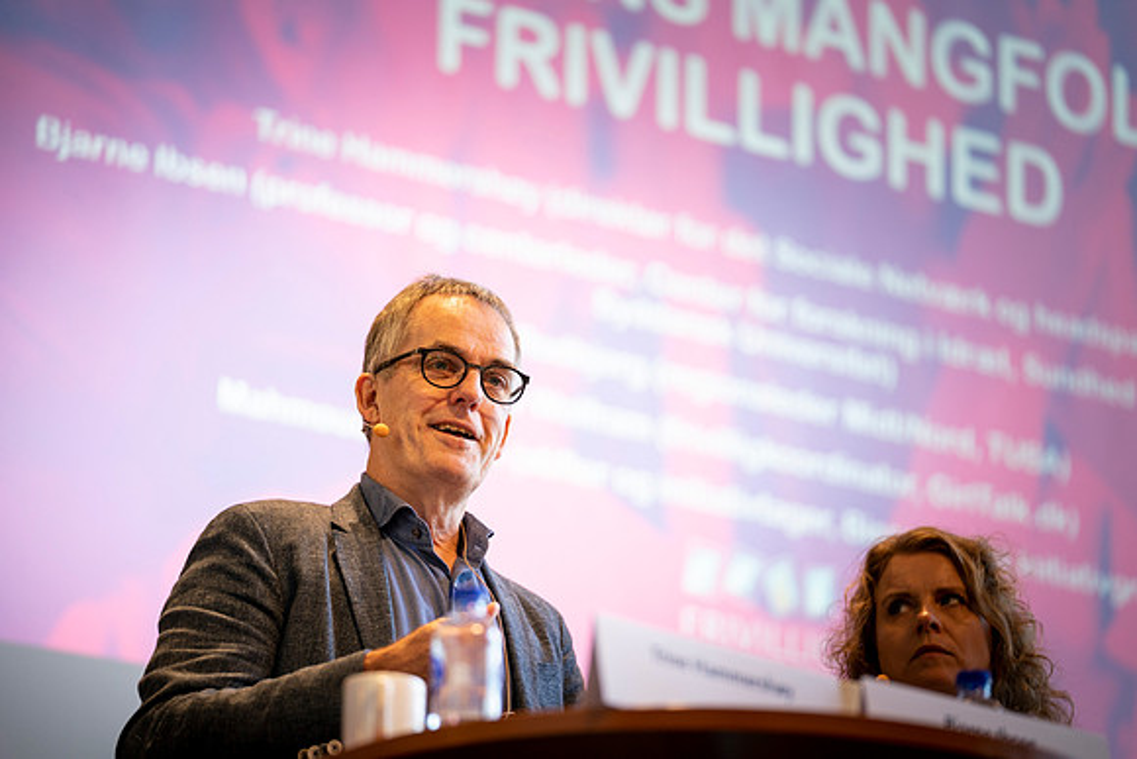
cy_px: 380
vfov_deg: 9.5
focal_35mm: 144
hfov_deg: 14.2
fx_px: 4549
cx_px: 568
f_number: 2.8
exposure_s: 1/250
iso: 1600
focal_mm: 144
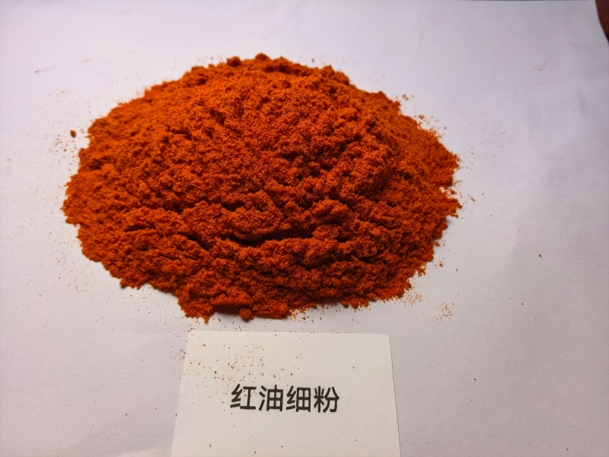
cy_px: 228
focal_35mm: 24
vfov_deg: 56.8
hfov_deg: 71.6
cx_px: 304
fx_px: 422
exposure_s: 1/100
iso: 125
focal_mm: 5.75
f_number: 2.8
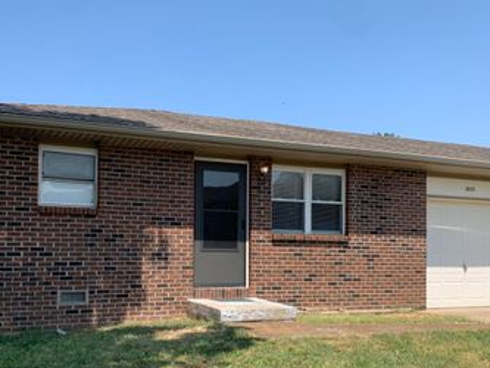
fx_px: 552
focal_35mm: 39
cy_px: 227
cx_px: 200
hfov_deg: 47.6
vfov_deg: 36.7
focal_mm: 4.25
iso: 25
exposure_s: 1/1368
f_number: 1.8
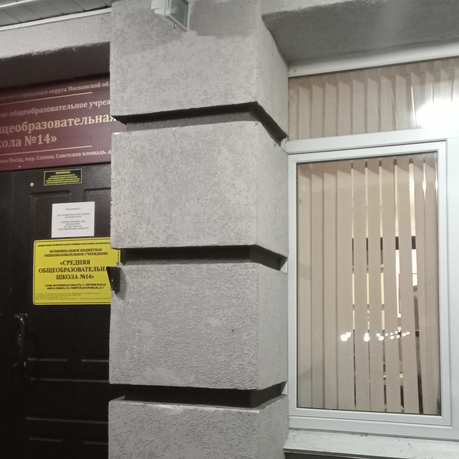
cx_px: 249
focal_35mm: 43
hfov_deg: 39.1
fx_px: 645
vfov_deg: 38.9
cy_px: 283
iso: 1624
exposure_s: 1/25
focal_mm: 3.37
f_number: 2.2
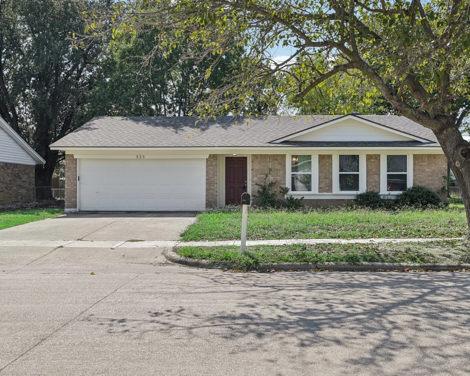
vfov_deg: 39.1
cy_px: 173
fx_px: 529
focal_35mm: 38
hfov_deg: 47.8
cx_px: 262
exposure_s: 1/125
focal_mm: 30
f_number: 8
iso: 50
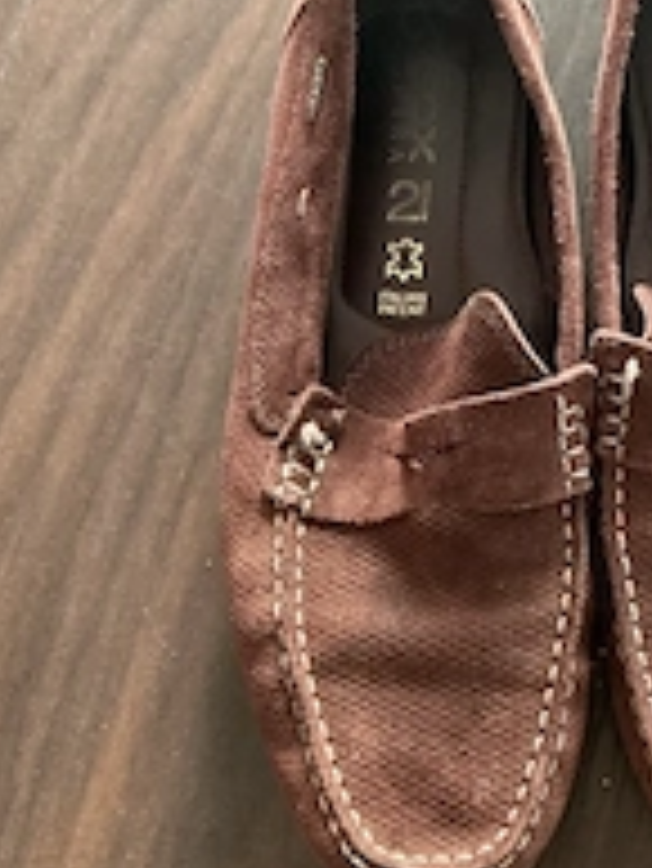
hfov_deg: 23.6
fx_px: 1505
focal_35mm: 60
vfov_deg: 32.1
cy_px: 342
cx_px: 621
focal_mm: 3
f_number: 1.8
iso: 200
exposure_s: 1/40
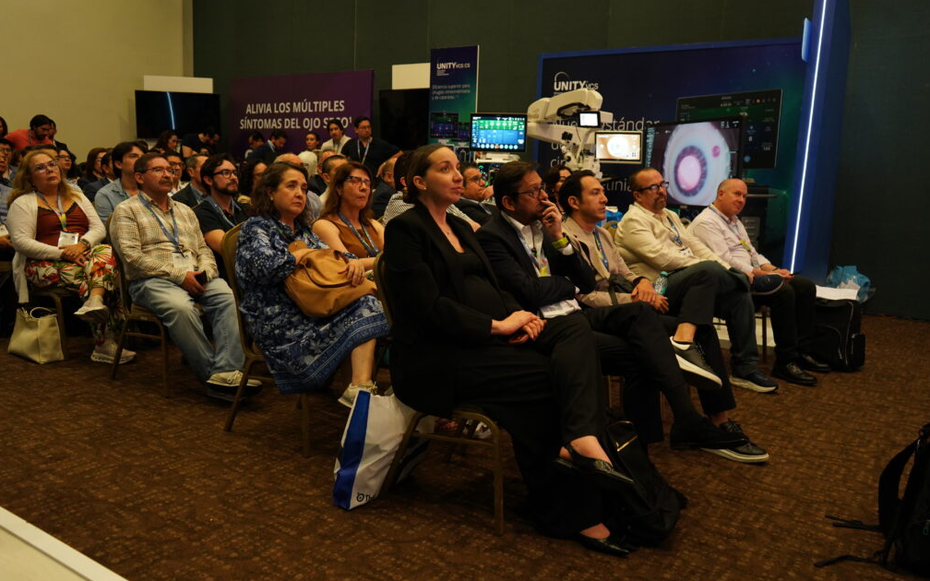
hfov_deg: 64.6
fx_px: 735
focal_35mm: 29
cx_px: 462
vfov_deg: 43.1
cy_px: 275
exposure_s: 1/125
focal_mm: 28
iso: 2000
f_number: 3.5
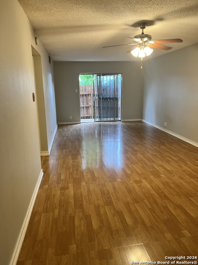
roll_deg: +0.1
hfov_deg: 53.1
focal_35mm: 26
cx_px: 99
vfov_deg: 67.3
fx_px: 198
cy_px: 132
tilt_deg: -11.3
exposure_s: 1/60
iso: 160
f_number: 1.5
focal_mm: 5.7
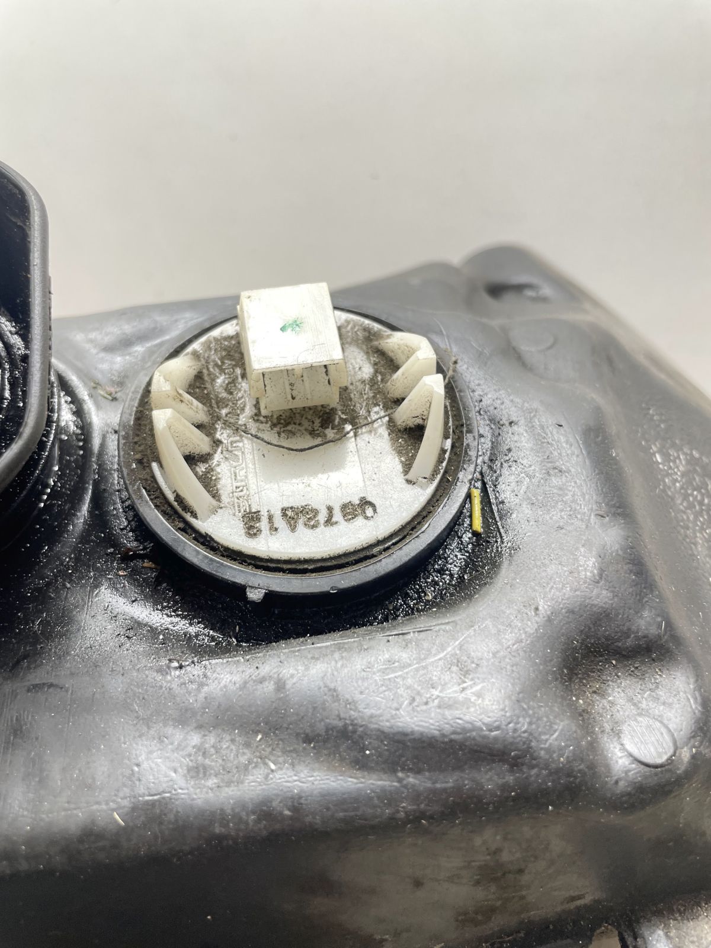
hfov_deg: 53.1
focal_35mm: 26
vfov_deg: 67.3
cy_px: 474
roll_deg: +7.0
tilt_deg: -35.7
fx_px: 712
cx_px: 356
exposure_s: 1/50
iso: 125
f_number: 1.6
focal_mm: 4.2
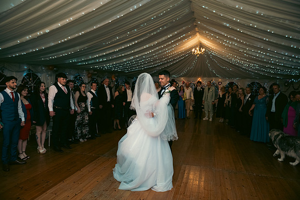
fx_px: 200
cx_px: 150
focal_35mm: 24
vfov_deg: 53.2
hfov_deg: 73.7
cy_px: 100
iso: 800
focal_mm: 24
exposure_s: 1/160
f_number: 3.5
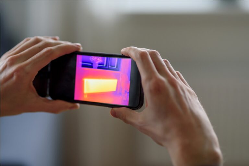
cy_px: 83
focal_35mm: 85
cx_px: 124
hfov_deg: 23.9
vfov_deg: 16.1
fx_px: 588
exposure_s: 1/80
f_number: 1.8
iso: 320
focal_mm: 85
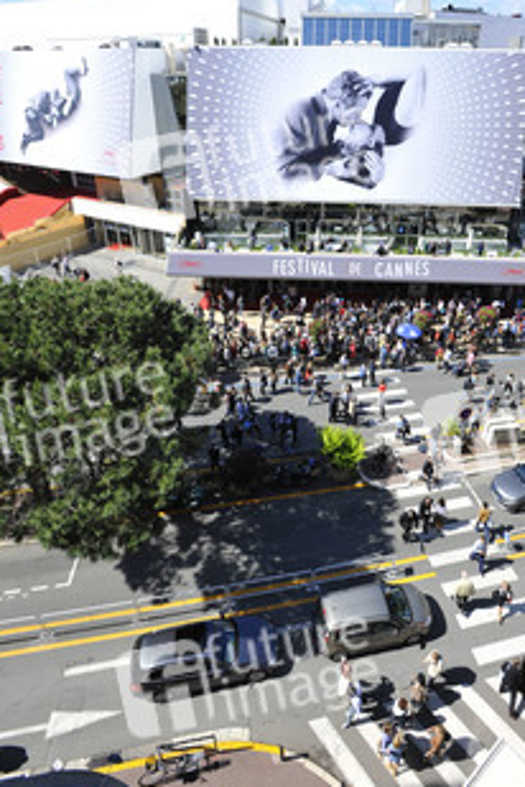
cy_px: 295
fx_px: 481
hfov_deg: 56.7
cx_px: 322
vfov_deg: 77.2
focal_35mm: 22
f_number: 9
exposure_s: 1/320
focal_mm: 17
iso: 200
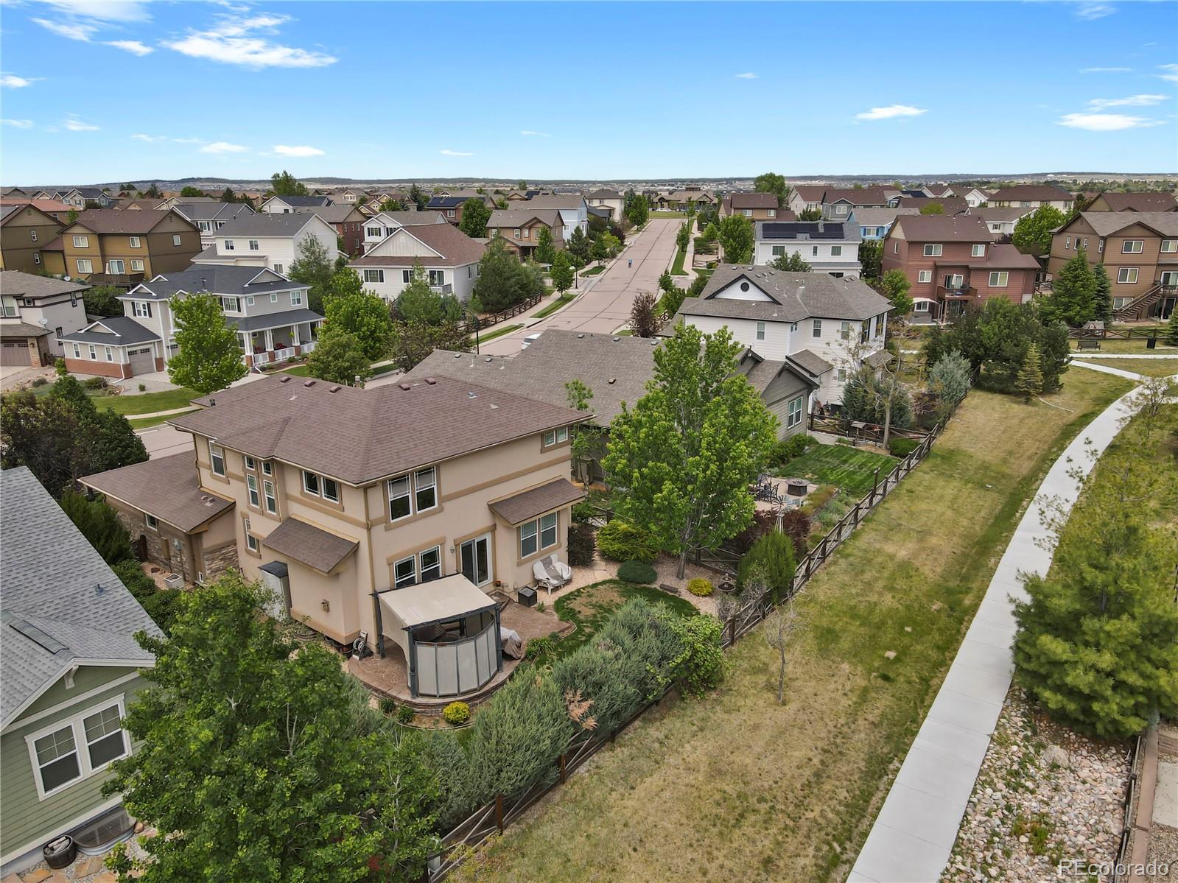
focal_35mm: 24
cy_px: 442
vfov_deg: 56.8
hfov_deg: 71.6
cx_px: 589
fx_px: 817
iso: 100
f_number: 2.8
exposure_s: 1/400
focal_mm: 4.5
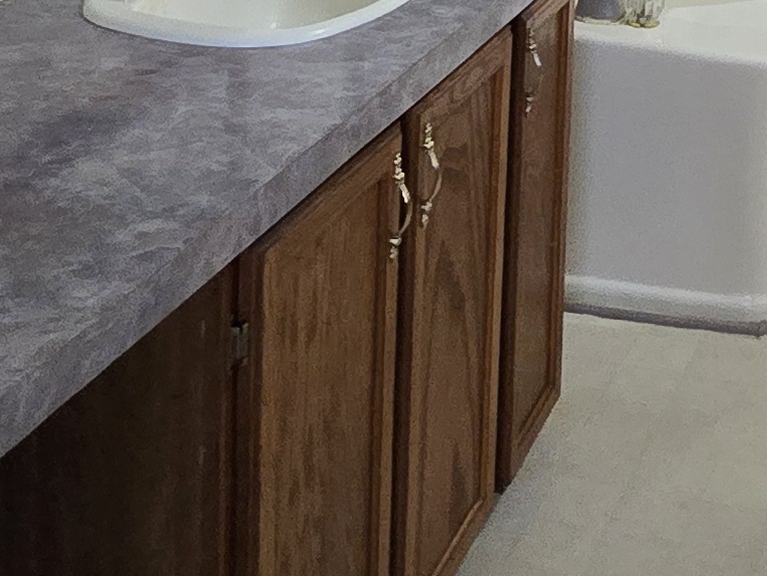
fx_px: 1507
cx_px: 705
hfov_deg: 27.4
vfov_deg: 18.9
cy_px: -294
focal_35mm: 68
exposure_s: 1/60
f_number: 2.2
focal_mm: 2.2
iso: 640
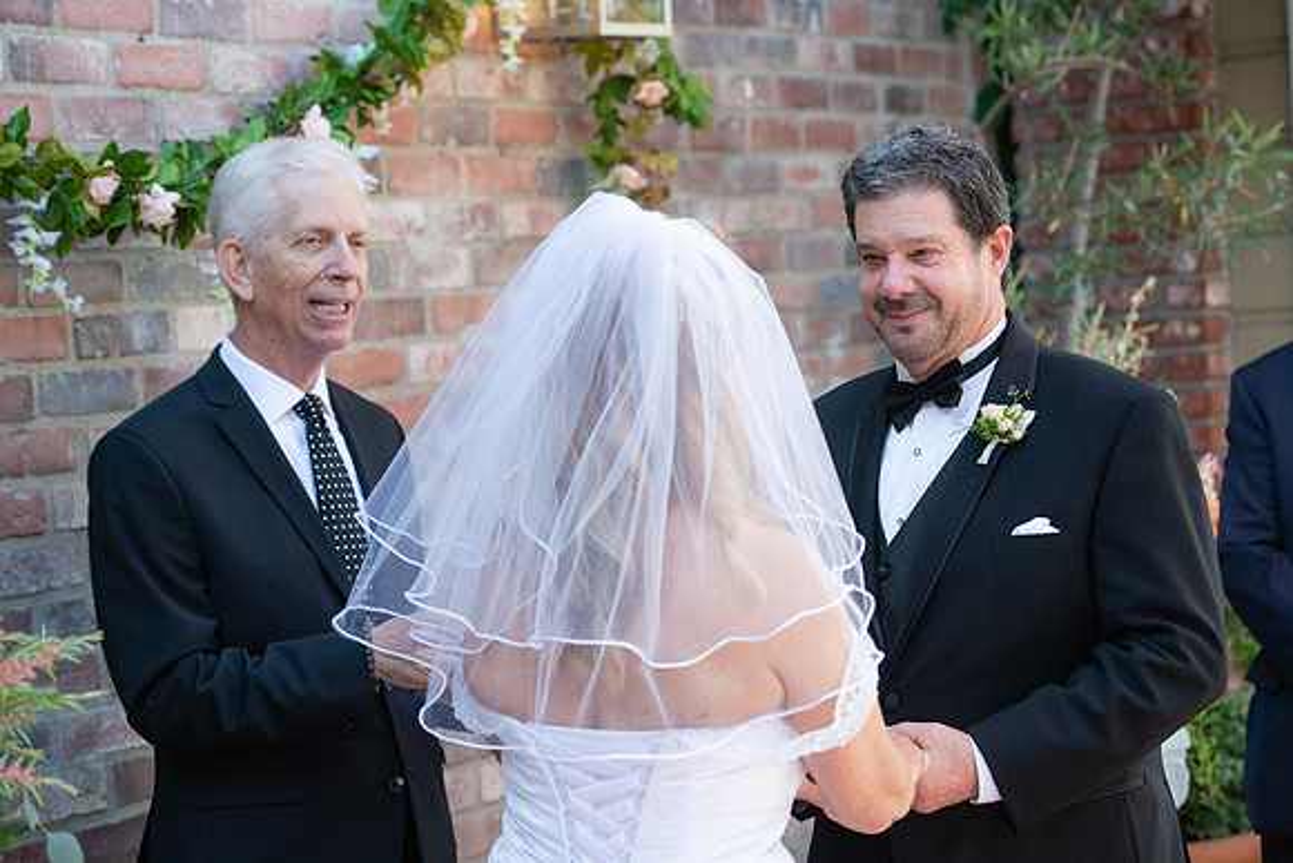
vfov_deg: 14.9
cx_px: 646
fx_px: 3305
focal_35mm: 92
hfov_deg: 22.1
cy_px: 432
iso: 800
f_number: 4.5
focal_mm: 92
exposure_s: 1/800
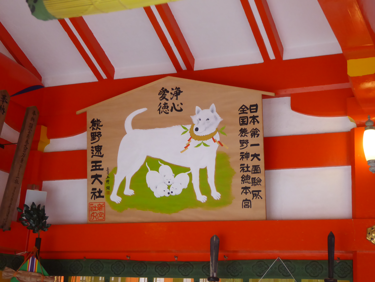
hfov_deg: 29.8
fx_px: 704
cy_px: 141
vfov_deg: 22.6
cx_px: 188
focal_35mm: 65
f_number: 4.3
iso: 400
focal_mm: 10.9
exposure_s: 1/50
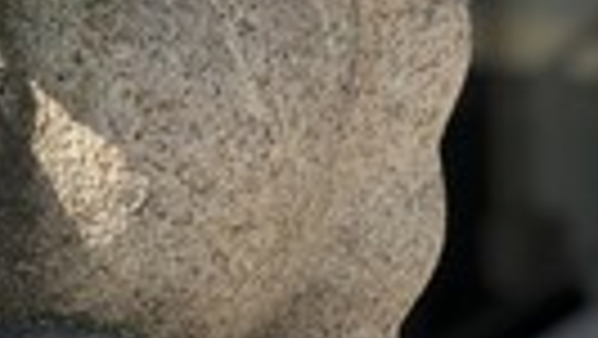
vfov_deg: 5.7
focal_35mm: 210
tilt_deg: -6.0
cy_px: -140
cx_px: -103
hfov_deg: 10.1
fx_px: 3332
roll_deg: +2.8
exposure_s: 1/393
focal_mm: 6.6
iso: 20
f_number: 2.8
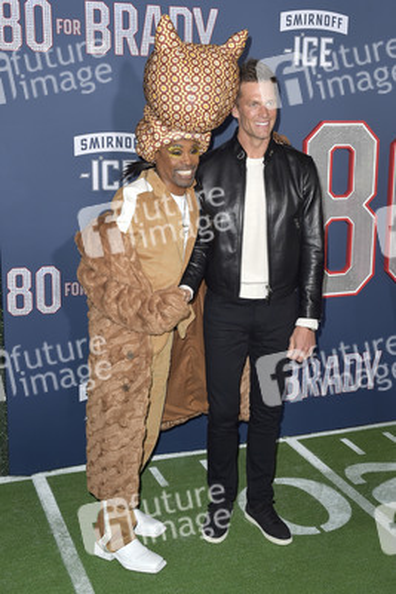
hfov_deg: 36.9
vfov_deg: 53.1
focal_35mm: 36
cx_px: 198
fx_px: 593
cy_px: 297
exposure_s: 1/250
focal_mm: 36
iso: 500
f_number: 6.3
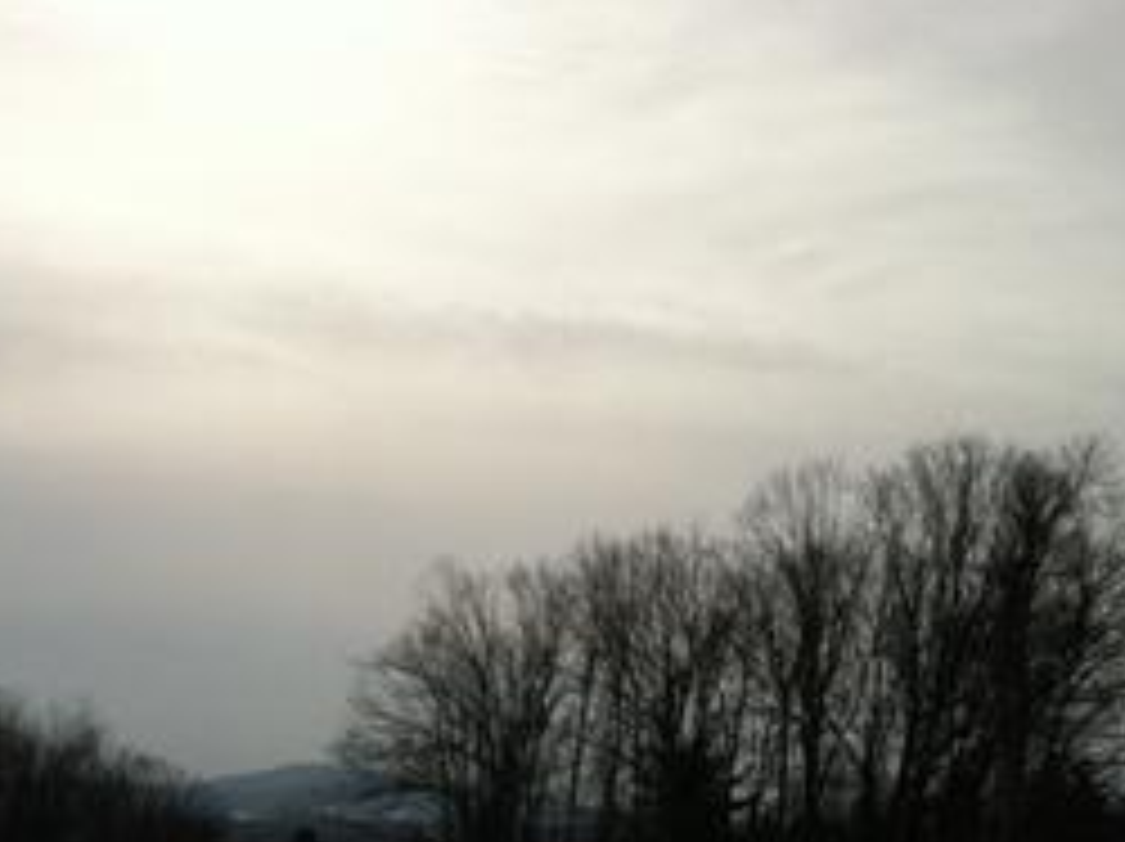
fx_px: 2273
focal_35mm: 70
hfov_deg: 27.2
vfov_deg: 20.4
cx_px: 212
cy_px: 817
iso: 80
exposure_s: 1/4286
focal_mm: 3.85
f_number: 2.8
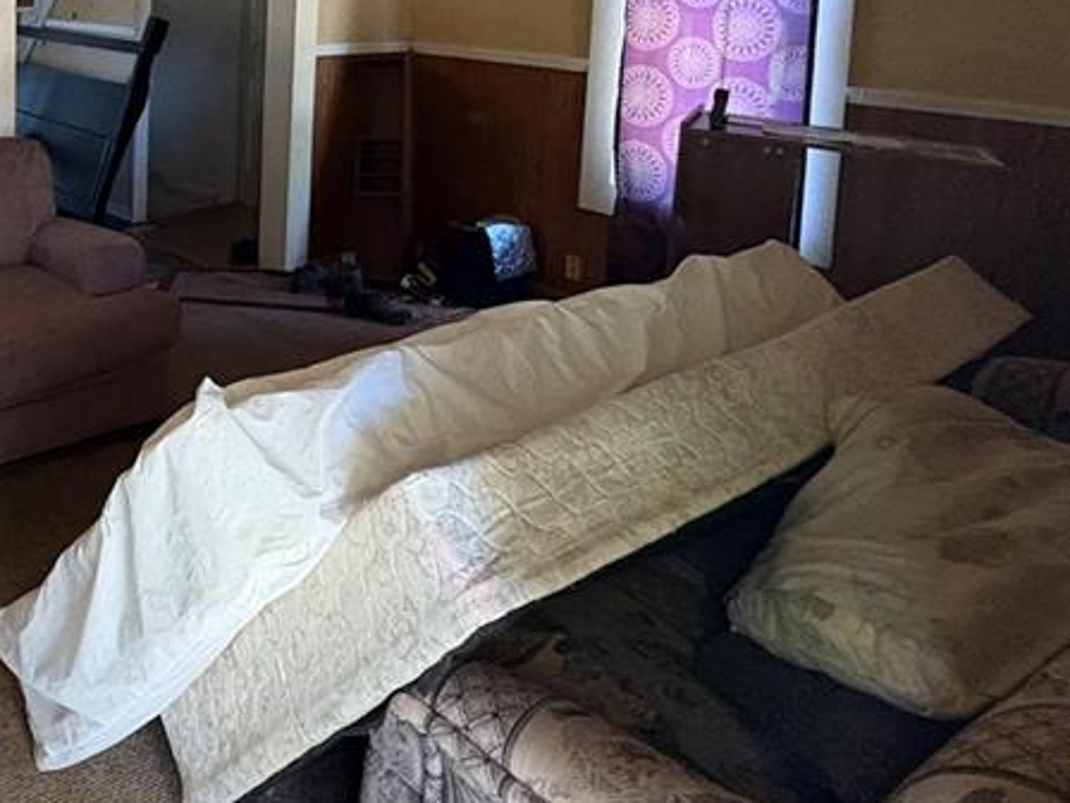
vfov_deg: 40.5
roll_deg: -1.8
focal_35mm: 32
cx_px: 189
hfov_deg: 52.5
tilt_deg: -6.1
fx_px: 989
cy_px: 65
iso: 640
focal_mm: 2.22
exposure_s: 1/60
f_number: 2.2
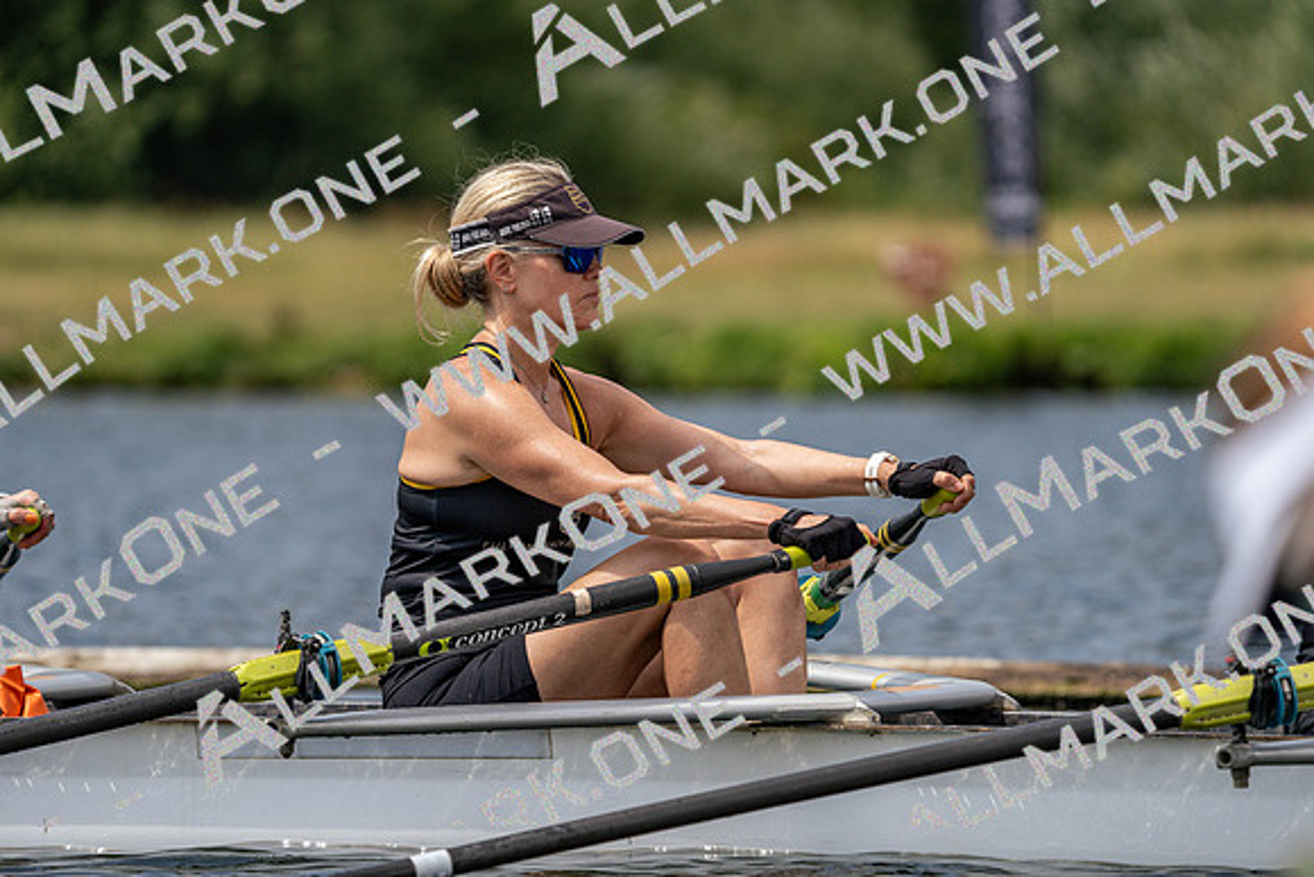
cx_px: 657
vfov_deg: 3.7
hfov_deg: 5.5
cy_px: 438
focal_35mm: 376
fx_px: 13727
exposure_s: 1/1600
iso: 250
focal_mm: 376
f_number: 6.3
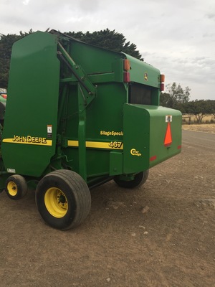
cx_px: 108
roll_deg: +1.6
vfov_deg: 61.7
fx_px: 240
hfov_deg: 48.2
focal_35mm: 29
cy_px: 144
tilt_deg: -8.4
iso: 32
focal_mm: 4.15
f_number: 2.2
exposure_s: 1/430
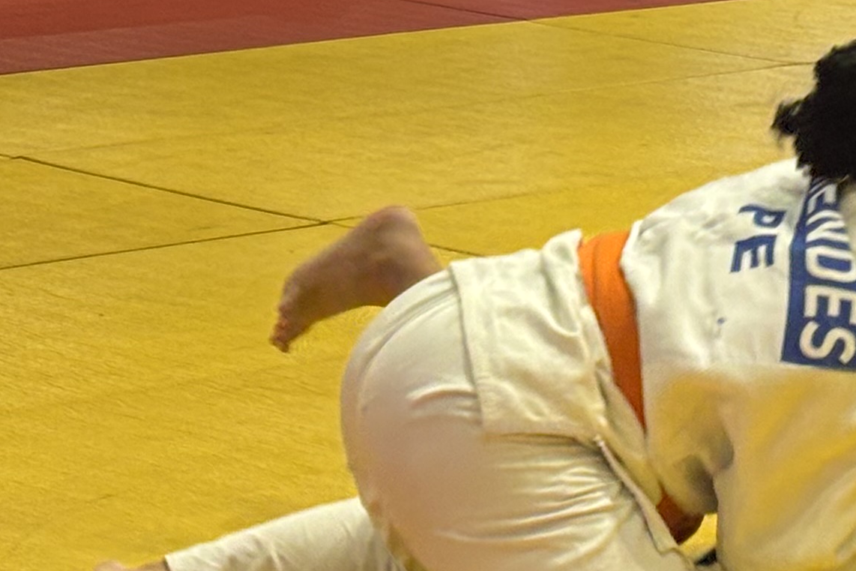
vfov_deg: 7.2
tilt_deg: -11.2
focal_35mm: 191
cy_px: 266
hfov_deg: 10.6
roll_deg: +0.1
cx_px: 980
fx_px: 4541
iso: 64
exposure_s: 1/60
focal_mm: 5.96
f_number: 1.6
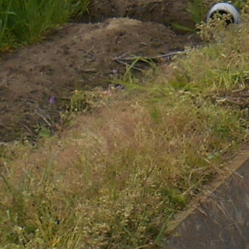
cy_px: 153
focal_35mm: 163
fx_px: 1327
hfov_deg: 9.1
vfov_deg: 10.7
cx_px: 693
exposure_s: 1/320
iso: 80
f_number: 3.4
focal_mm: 4.7
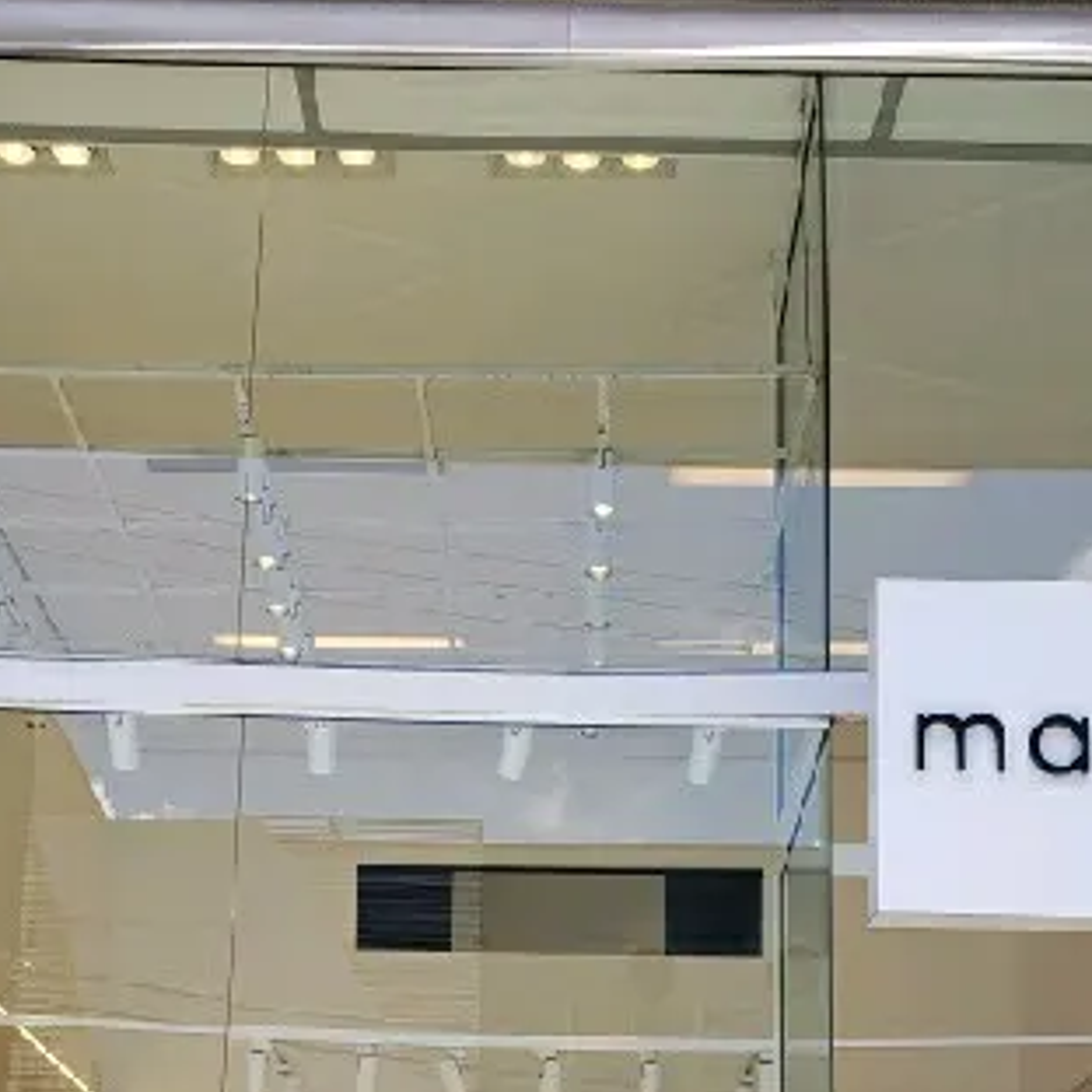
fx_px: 2106
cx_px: 525
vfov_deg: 27.8
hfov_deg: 29.1
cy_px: 1018
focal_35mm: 59
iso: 50
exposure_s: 1/417
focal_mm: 4.3
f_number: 2.4
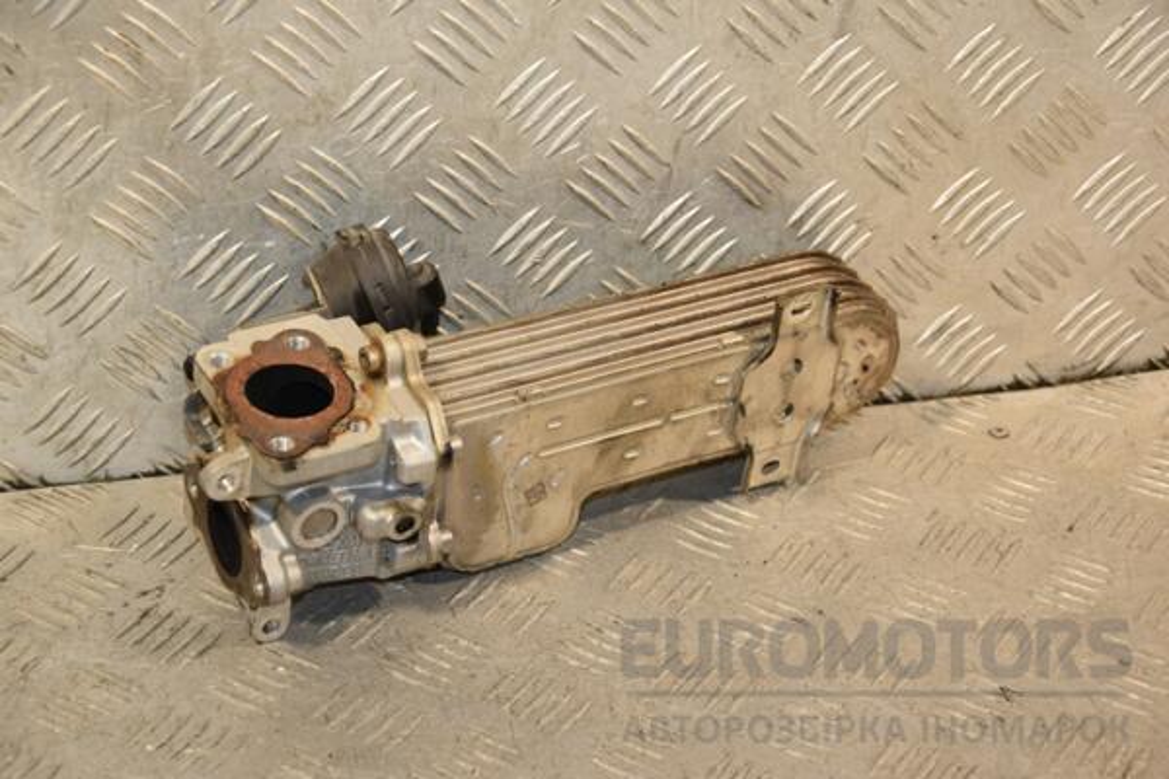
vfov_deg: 15.7
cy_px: 390
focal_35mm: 87
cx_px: 584
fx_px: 2825
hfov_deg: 23.4
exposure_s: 1/160
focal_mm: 58
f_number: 5
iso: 800
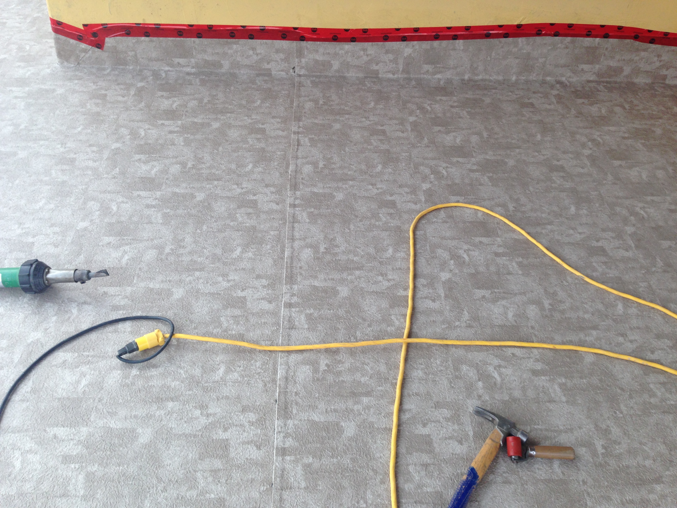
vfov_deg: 42.9
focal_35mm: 33
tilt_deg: -44.5
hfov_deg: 55.4
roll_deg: -2.9
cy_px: 254
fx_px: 645
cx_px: 338
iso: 50
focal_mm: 4.12
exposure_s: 1/141
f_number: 2.4
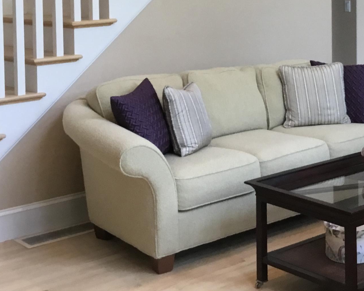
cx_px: 270
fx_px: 765
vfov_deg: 20.8
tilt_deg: -2.4
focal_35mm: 71
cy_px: -5
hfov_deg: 26.5
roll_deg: +1.1
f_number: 2.4
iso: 32
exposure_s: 1/30
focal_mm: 3.3
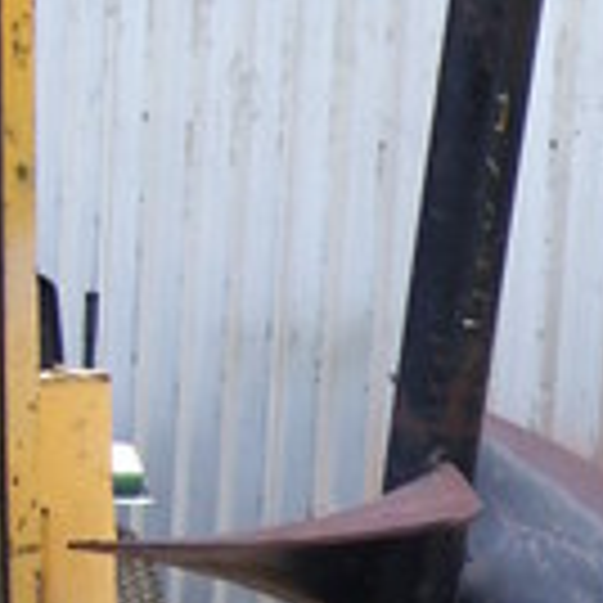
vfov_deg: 11.8
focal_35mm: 146
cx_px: 688
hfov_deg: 11.8
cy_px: 688
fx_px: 2877
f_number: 2.7
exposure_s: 1/250
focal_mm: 6
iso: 80
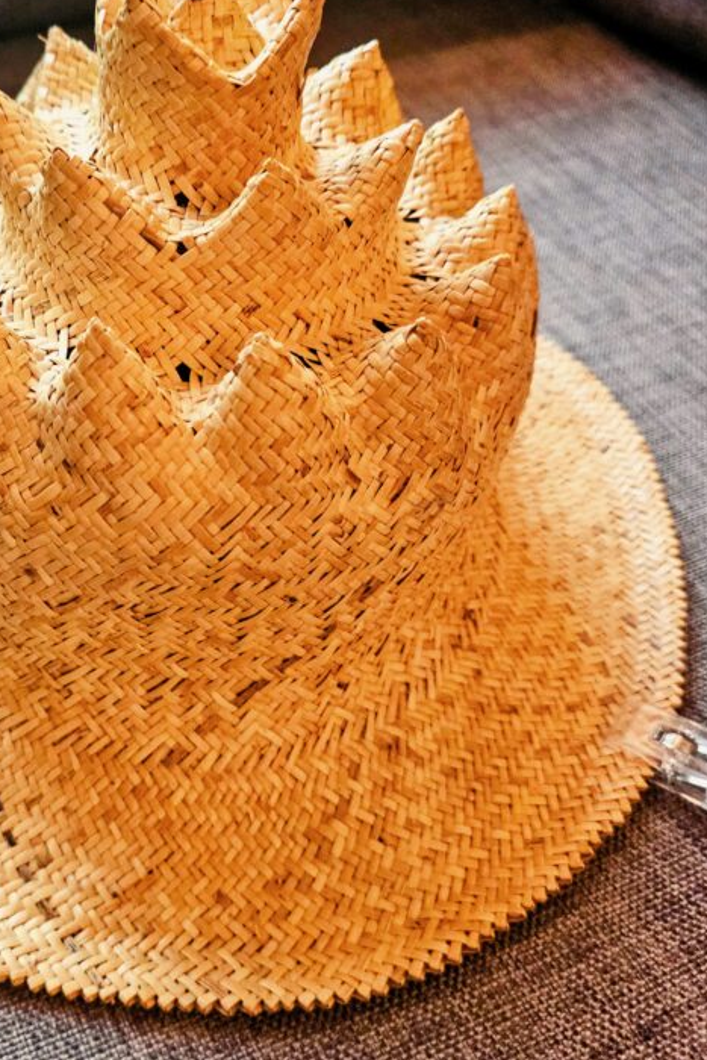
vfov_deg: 54.3
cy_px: 463
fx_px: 1030
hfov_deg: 36.8
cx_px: 159
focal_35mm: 35
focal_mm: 6.3
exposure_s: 1/40
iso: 500
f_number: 1.7
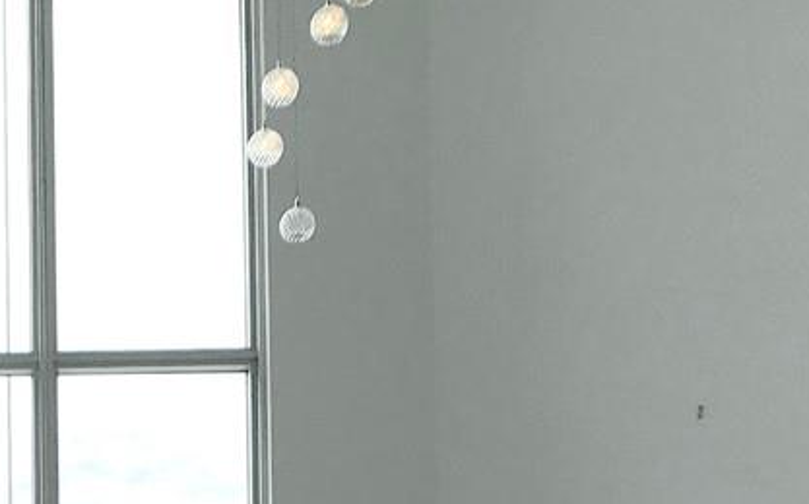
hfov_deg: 17.6
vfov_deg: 10.8
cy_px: 878
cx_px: -93
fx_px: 2512
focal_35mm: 114
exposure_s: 1/1088
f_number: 1.8
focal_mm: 3.99
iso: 20
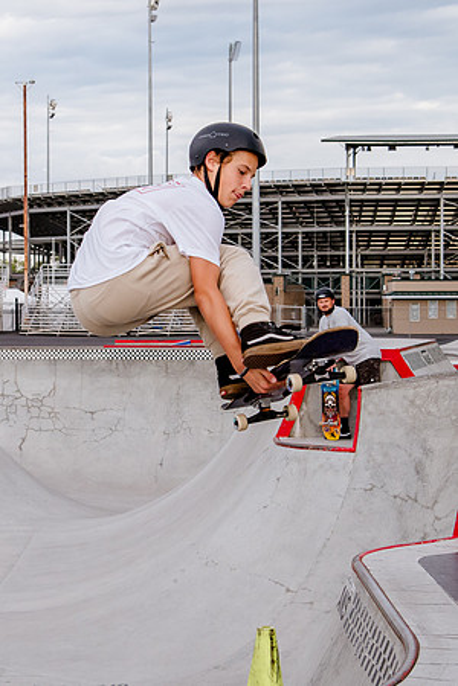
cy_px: 325
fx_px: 1711
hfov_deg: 15.2
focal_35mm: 90
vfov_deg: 22.7
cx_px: 144
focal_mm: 50
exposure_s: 1/1000
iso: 2500
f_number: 6.3
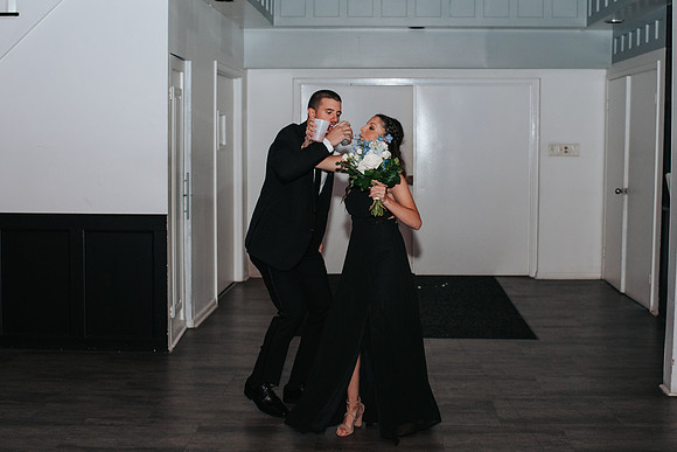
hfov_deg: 42.0
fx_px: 882
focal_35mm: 47
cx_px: 340
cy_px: 184
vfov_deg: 28.7
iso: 1000
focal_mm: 35
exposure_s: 1/200
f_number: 2.8
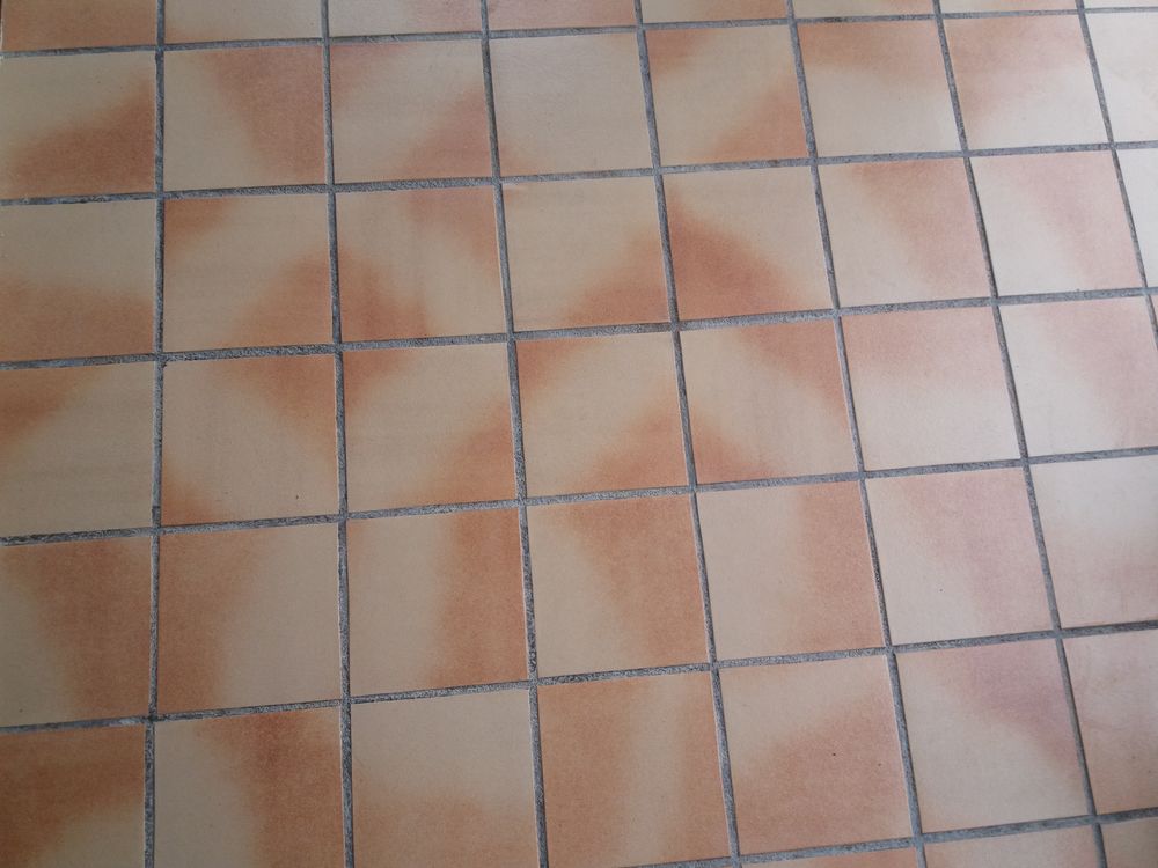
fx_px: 937
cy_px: 434
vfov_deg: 49.7
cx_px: 579
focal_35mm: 28
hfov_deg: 63.4
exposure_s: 1/132
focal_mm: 3.7
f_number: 1.9
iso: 64
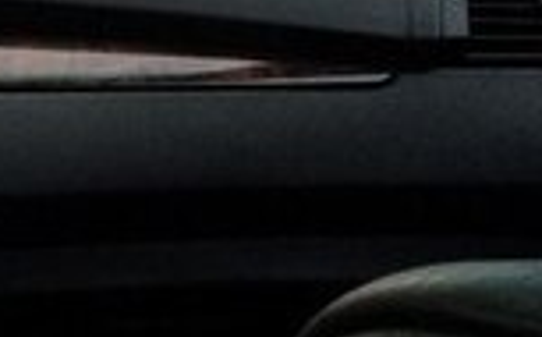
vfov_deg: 9.8
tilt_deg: -19.8
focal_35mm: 133
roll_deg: +0.7
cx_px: -556
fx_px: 1961
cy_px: 108
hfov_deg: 13.4
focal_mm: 4.15
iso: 80
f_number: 2.2
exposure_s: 1/33
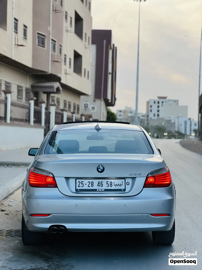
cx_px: 101
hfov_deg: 19.1
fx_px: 599
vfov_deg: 25.3
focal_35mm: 77
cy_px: 135
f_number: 2.8
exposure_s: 1/121
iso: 125
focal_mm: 9
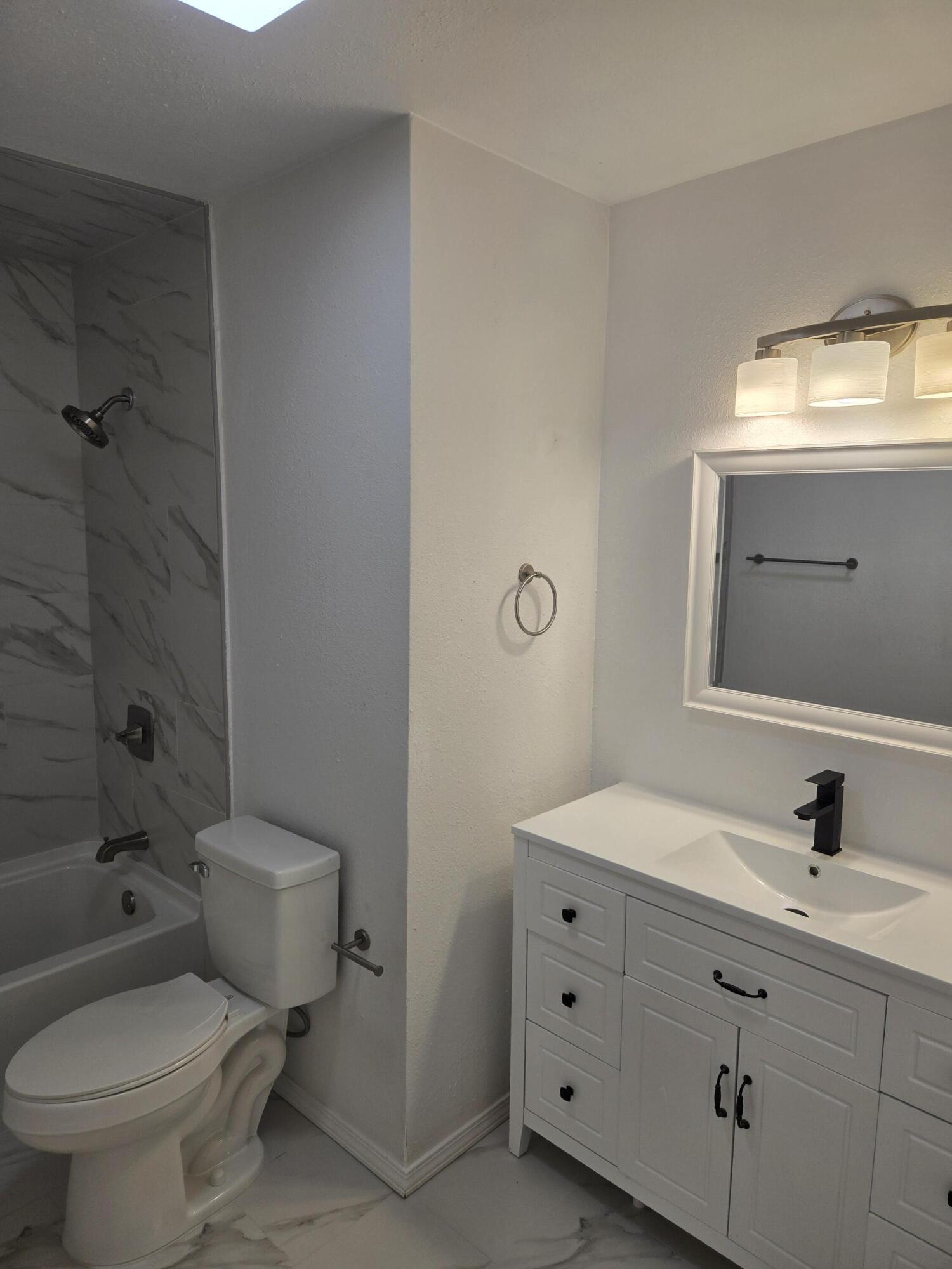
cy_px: 634
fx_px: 843
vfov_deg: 73.9
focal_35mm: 23
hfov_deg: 58.9
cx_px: 476
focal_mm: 5.4
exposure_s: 1/240
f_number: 1.8
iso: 40
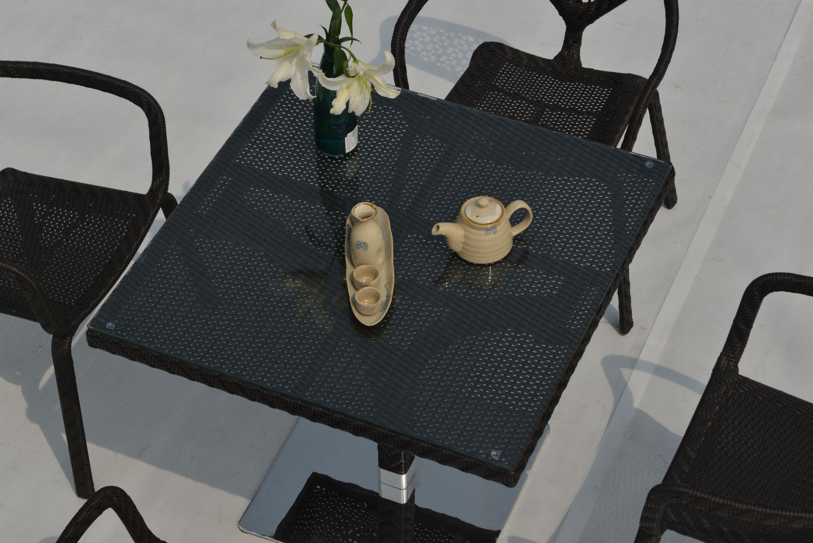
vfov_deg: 35.1
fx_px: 858
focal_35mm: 38
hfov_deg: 50.7
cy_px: 272
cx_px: 406
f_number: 16
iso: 100
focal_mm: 38
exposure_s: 1/160
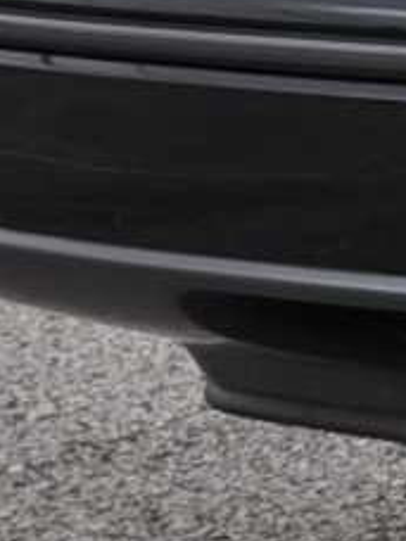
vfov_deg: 4.8
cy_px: -320
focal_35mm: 407
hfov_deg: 3.5
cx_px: 1726
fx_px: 6365
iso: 200
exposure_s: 1/125
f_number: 5.6
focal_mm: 30
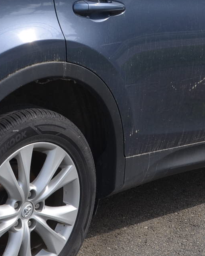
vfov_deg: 14.8
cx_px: 46
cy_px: 33
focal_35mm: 129
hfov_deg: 11.9
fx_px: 979
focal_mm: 24
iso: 125
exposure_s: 1/250
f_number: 8
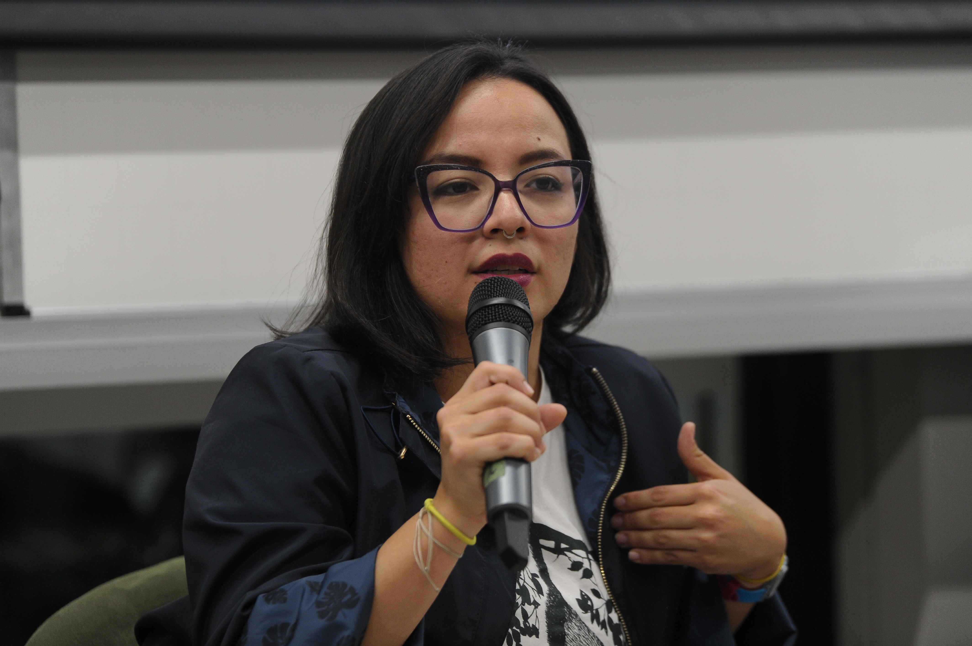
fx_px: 3238
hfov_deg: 17.1
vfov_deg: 11.4
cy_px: 323
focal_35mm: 120
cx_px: 486
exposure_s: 1/320
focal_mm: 120
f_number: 2.8
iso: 2000
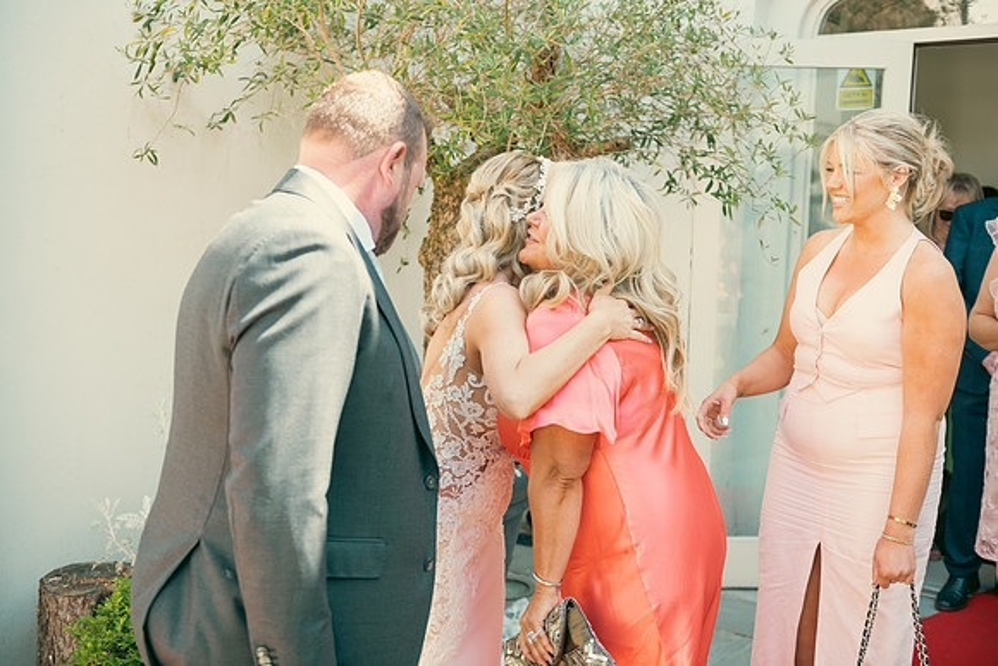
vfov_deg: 33.4
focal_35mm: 40
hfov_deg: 48.4
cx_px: 499
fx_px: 1109
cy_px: 333
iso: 160
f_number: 3.5
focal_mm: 40
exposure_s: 1/250
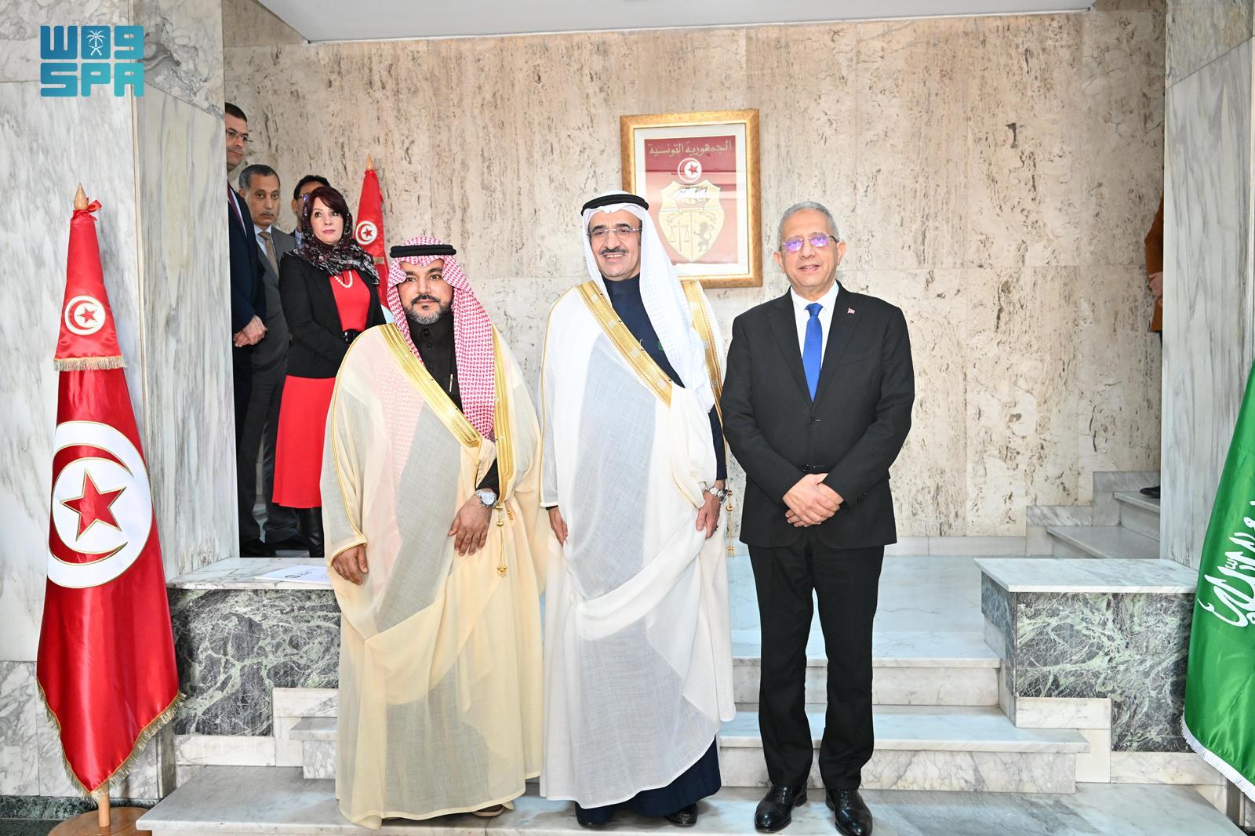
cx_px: 628
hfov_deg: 58.7
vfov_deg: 41.1
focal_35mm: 32
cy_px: 418
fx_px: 1115
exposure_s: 1/200
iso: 3200
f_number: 4.5
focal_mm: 32
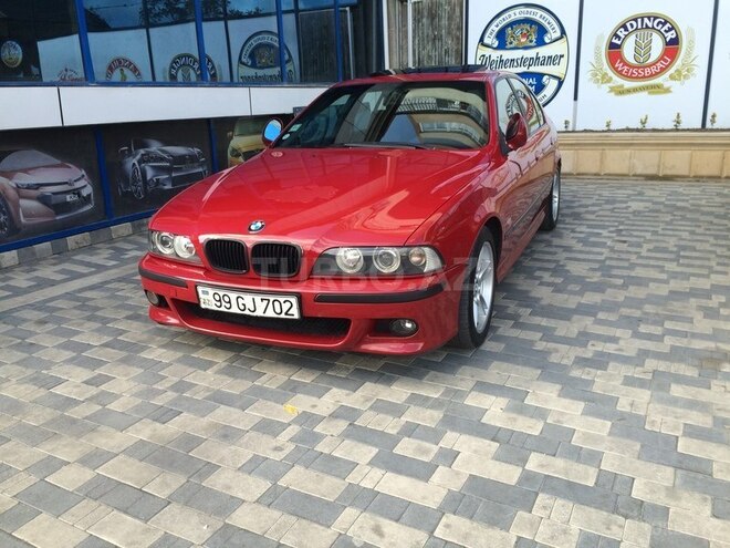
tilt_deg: -15.5
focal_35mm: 29
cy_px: 274
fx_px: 612
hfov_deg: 61.7
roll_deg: +2.5
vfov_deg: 48.2
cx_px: 365
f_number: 2.2
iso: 32
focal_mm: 4.15
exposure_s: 1/436
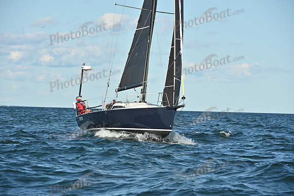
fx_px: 1634
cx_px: 147
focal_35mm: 200
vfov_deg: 6.9
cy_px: 98
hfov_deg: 10.3
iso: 320
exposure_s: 1/1250
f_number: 9
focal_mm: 200
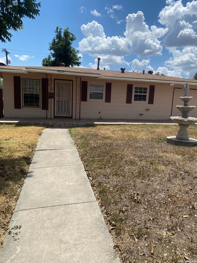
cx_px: 98
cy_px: 132
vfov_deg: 67.3
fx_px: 197
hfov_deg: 53.0
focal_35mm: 26
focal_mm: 4.25
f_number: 1.8
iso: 32
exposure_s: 1/4115
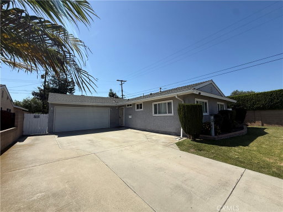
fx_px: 114
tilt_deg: +5.0
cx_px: 142
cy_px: 106
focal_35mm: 14
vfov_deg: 85.7
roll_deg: +0.5
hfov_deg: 102.1
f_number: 2.2
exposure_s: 1/2717
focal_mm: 2.22
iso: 50
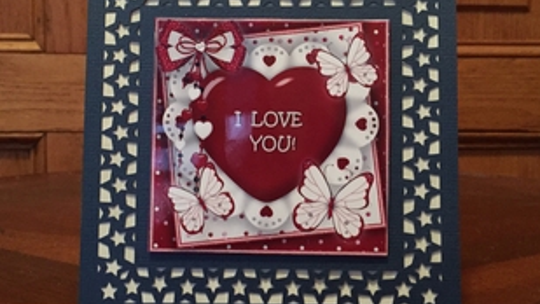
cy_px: 134
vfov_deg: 26.0
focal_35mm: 46
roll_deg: -1.4
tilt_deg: -6.6
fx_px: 659
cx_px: 260
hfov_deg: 44.6
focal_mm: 4.15
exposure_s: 1/15
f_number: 2.2
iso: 640
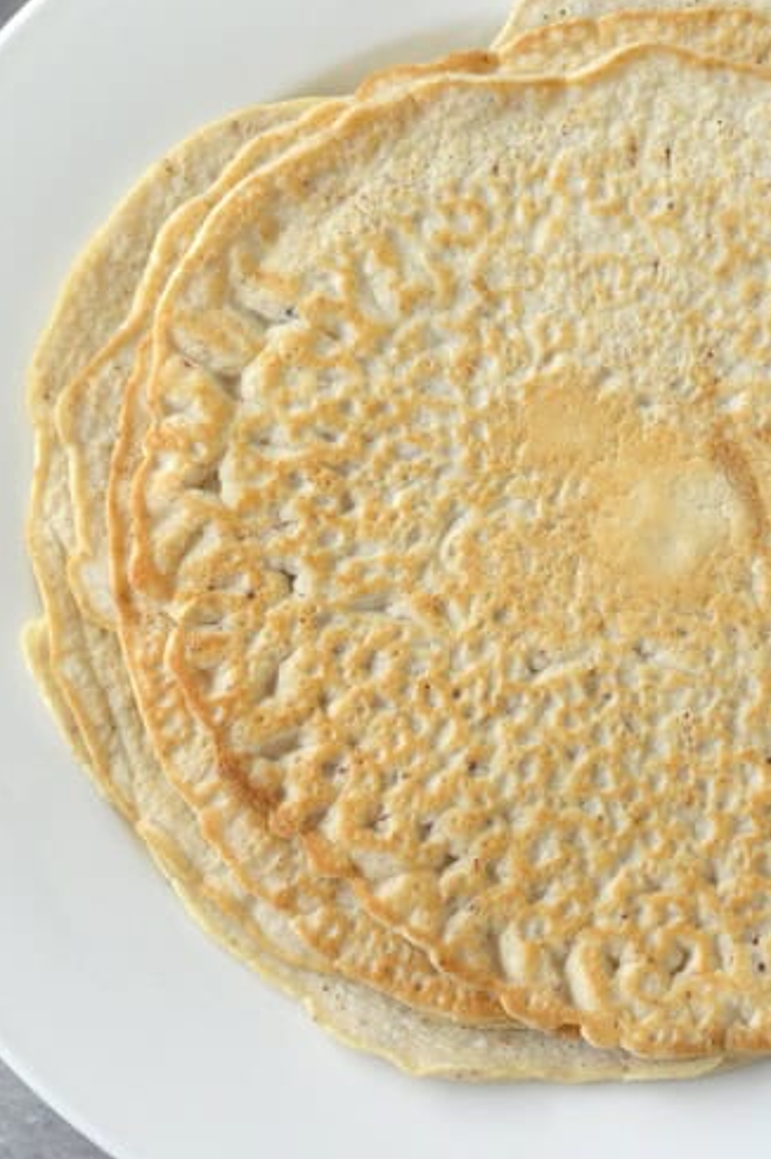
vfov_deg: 14.8
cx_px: 667
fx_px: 4439
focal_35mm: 138
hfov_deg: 9.9
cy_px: 336
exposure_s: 1/500
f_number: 2.8
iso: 500
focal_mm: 50
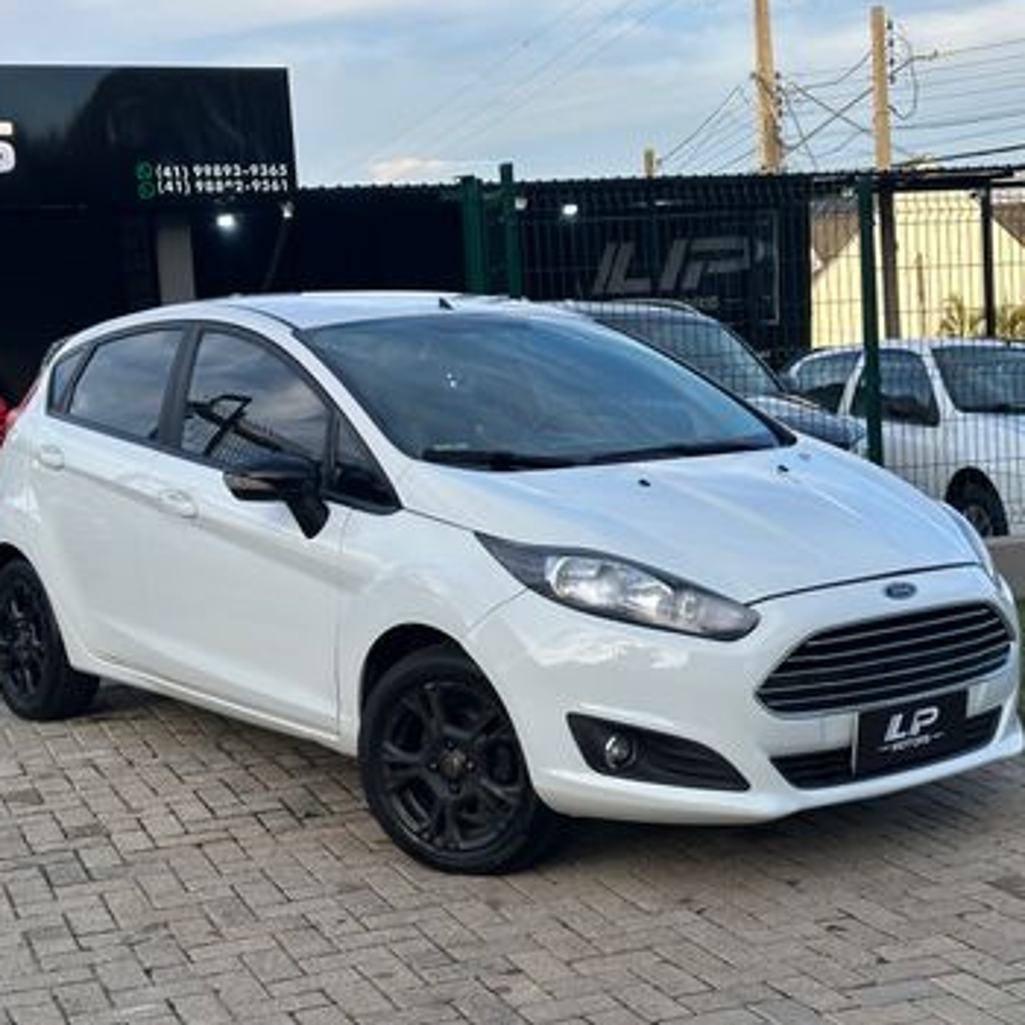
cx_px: 518
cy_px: 510
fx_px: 1910
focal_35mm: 57
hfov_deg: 30.0
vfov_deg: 30.0
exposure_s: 1/971
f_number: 1.78
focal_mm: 6.86
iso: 64
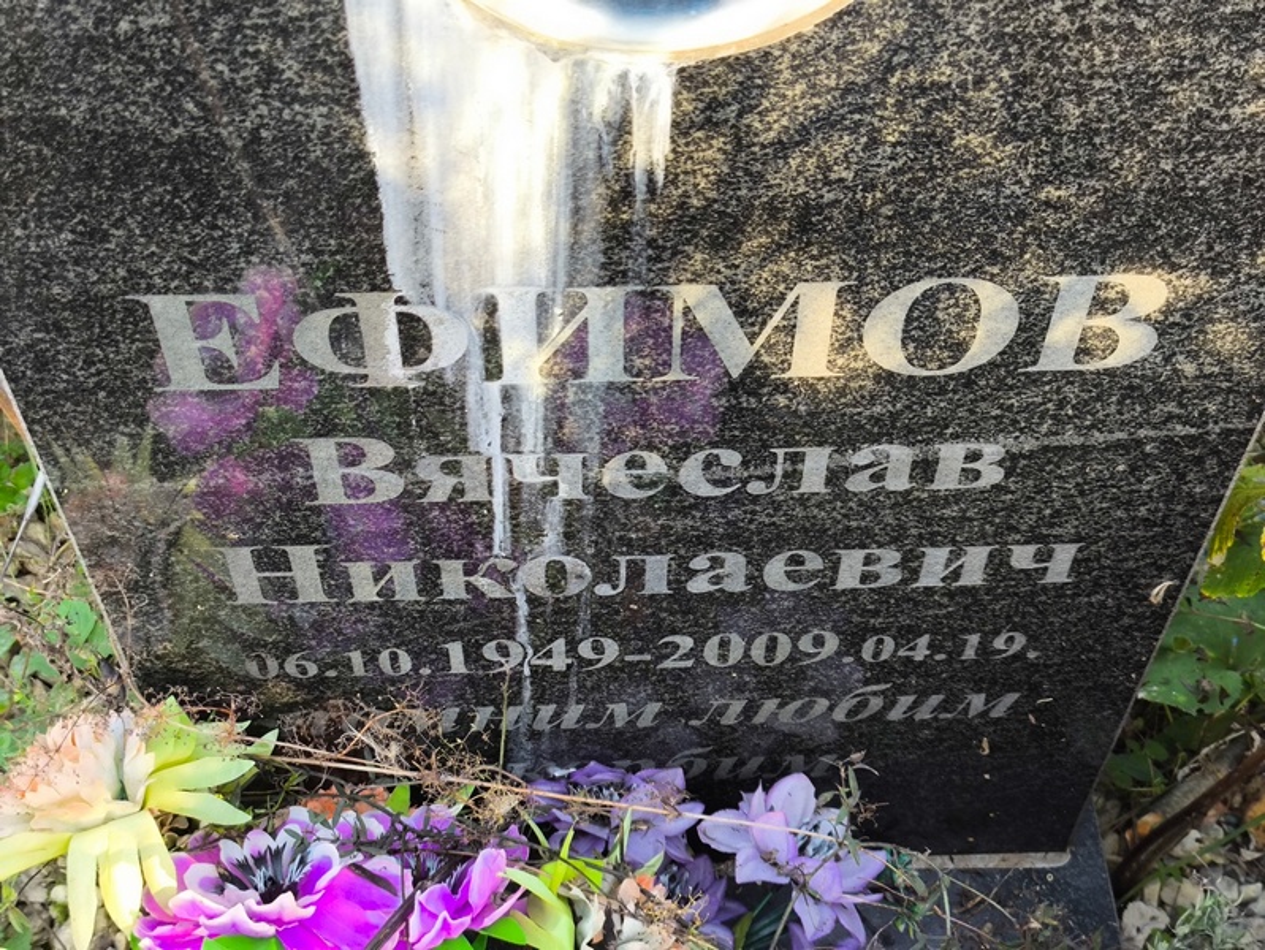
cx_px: 632
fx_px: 1828
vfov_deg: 29.1
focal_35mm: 50
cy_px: 475
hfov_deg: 38.2
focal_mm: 4.71
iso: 50
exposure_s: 1/50
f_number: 1.7
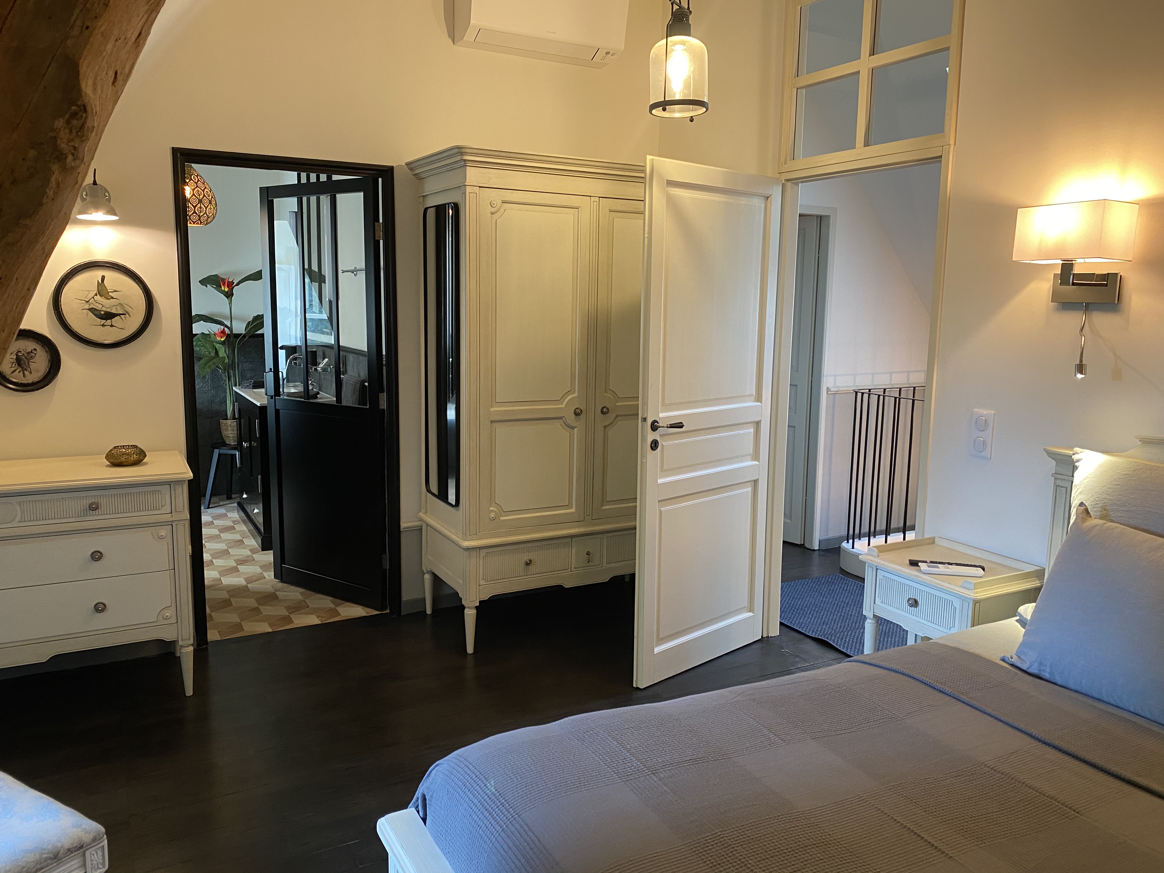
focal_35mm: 26
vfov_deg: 53.1
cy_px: 436
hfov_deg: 67.3
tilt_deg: -7.3
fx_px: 874
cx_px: 582
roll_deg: -2.0
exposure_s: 1/50
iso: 200
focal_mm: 4.25
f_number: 1.8
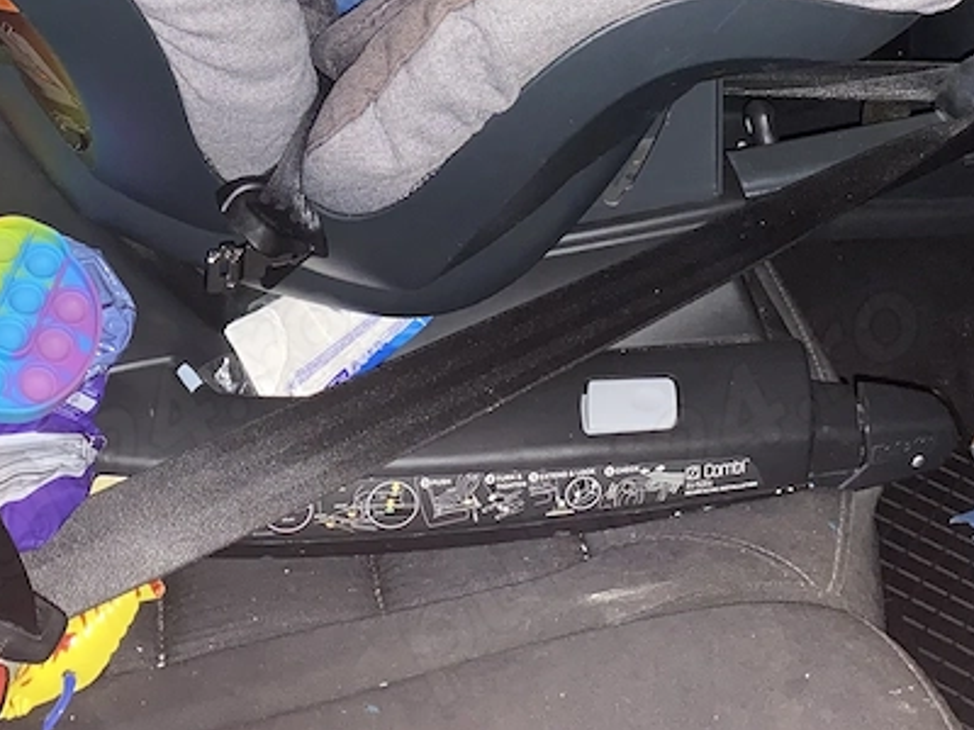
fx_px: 1829
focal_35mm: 65
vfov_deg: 21.3
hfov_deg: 29.7
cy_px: -95
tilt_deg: -26.3
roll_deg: -2.8
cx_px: 373
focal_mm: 4.25
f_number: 1.8
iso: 64
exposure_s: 1/4
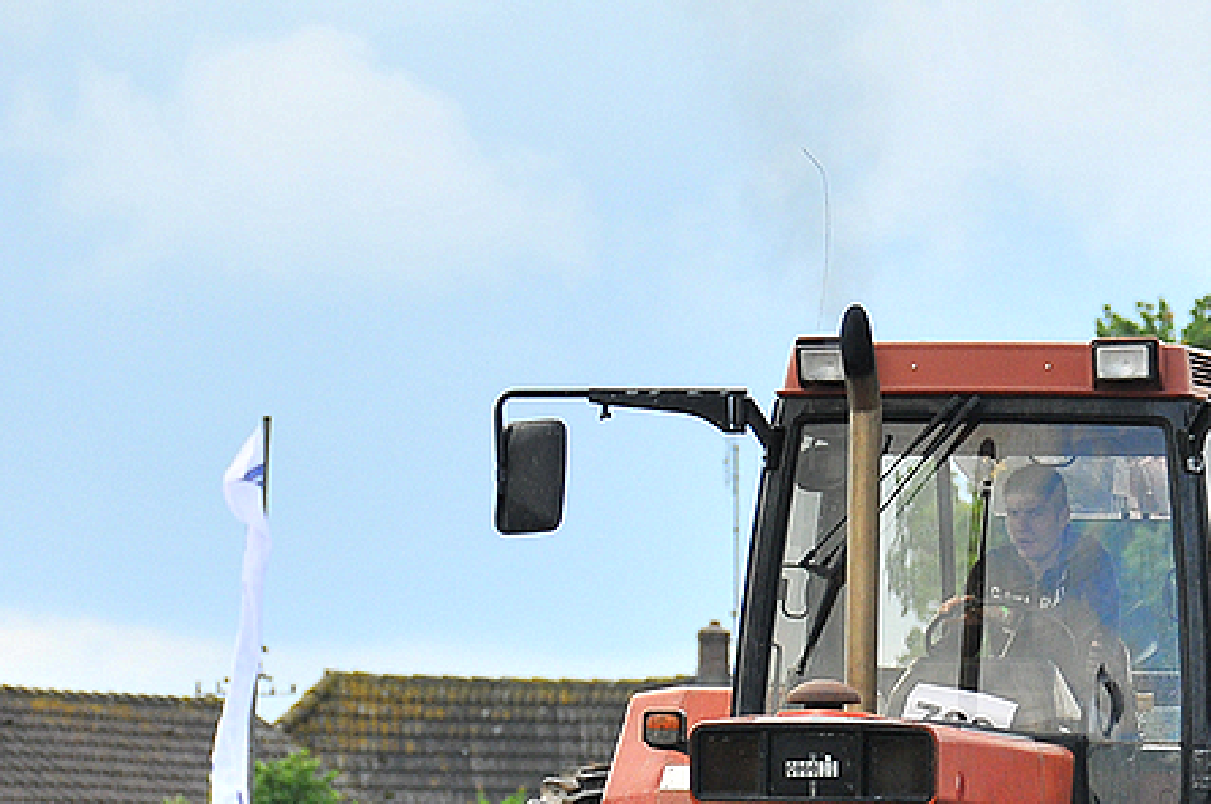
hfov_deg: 4.4
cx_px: 1108
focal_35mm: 465
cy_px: 828
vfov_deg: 2.9
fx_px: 15624
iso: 500
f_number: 5.6
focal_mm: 135
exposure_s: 1/1000
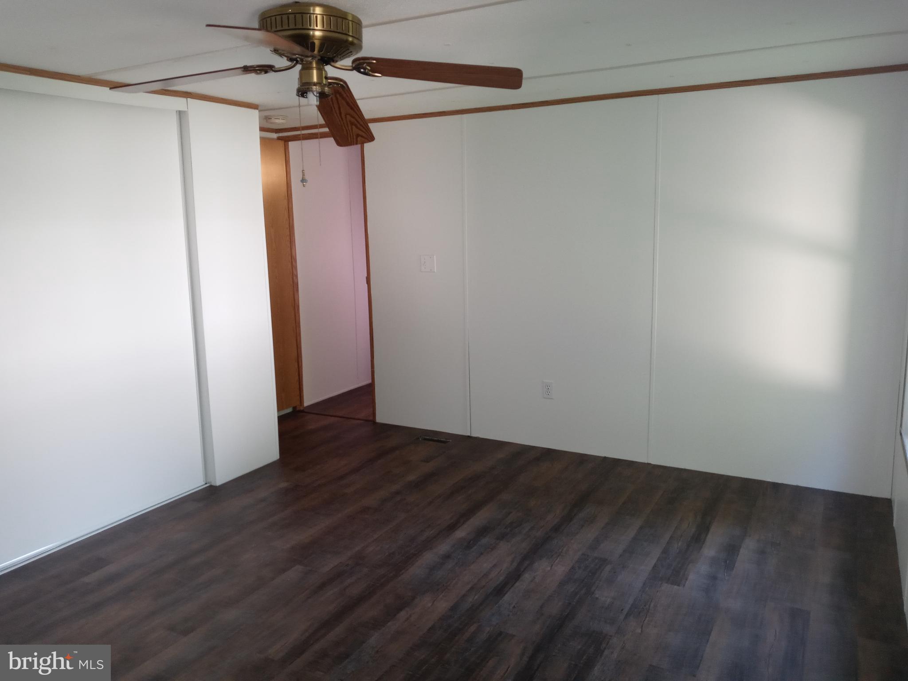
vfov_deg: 49.7
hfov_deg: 63.4
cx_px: 454
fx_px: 734
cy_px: 340
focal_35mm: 28
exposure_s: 1/30
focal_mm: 3.61
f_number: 1.8
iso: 150
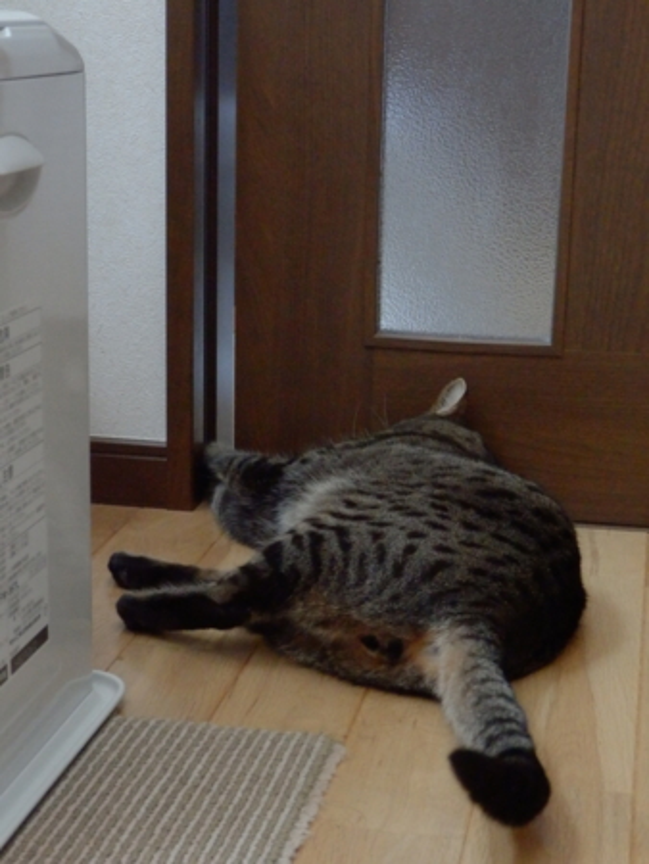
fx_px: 1648
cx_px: 324
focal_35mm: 66
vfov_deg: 29.4
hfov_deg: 22.3
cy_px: 432
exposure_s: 1/15
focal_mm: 11.9
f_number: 4.4
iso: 1600
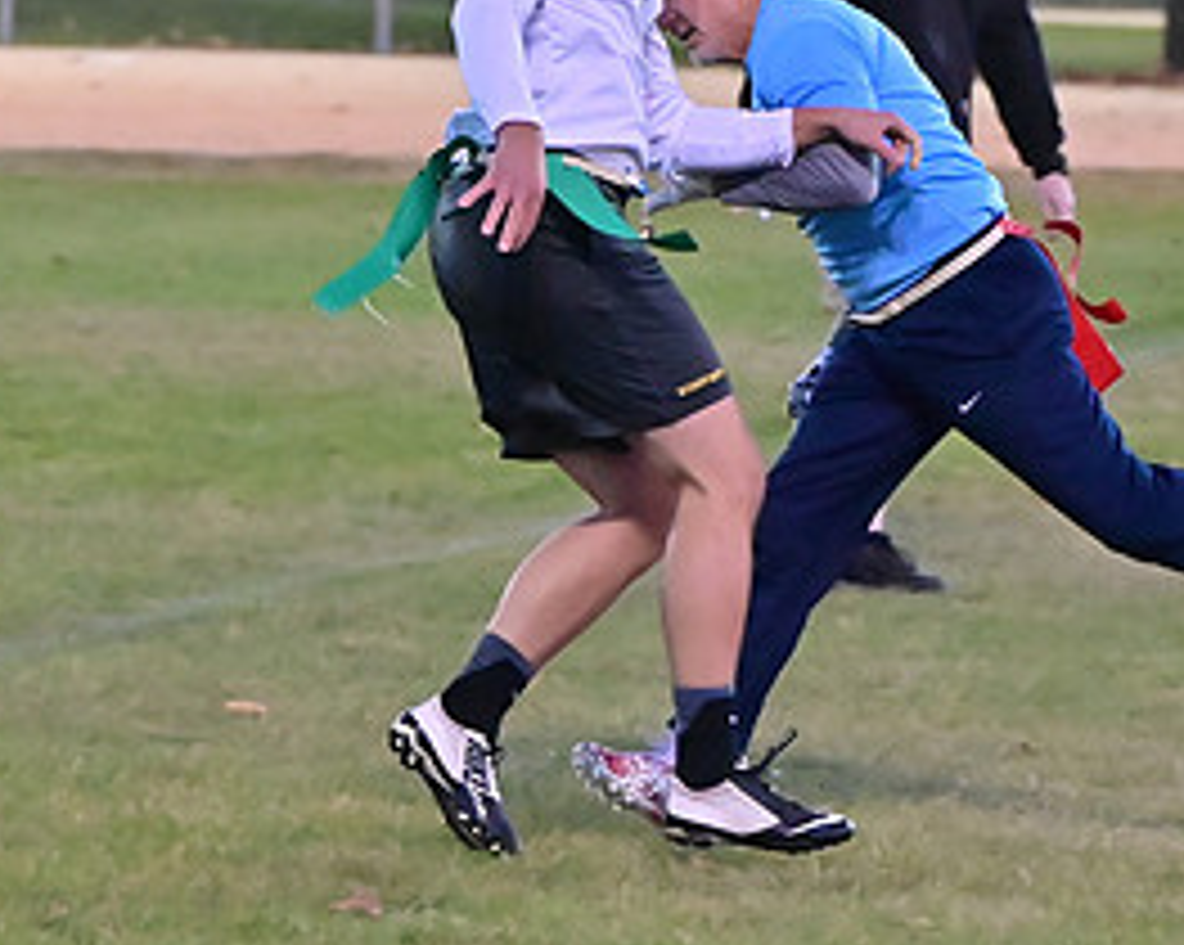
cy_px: 605
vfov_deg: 4.8
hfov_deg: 6.0
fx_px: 11380
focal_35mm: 325
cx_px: 662
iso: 6400
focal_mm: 105
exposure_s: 1/500
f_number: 4
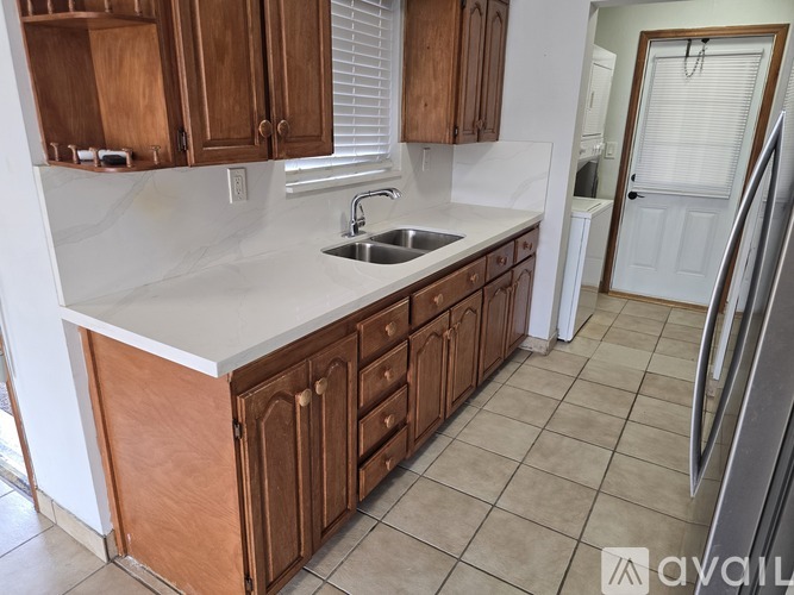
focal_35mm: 23
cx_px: 397
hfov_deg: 73.9
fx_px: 527
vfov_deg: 58.9
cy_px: 298
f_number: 1.7
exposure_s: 1/120
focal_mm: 6.3
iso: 200
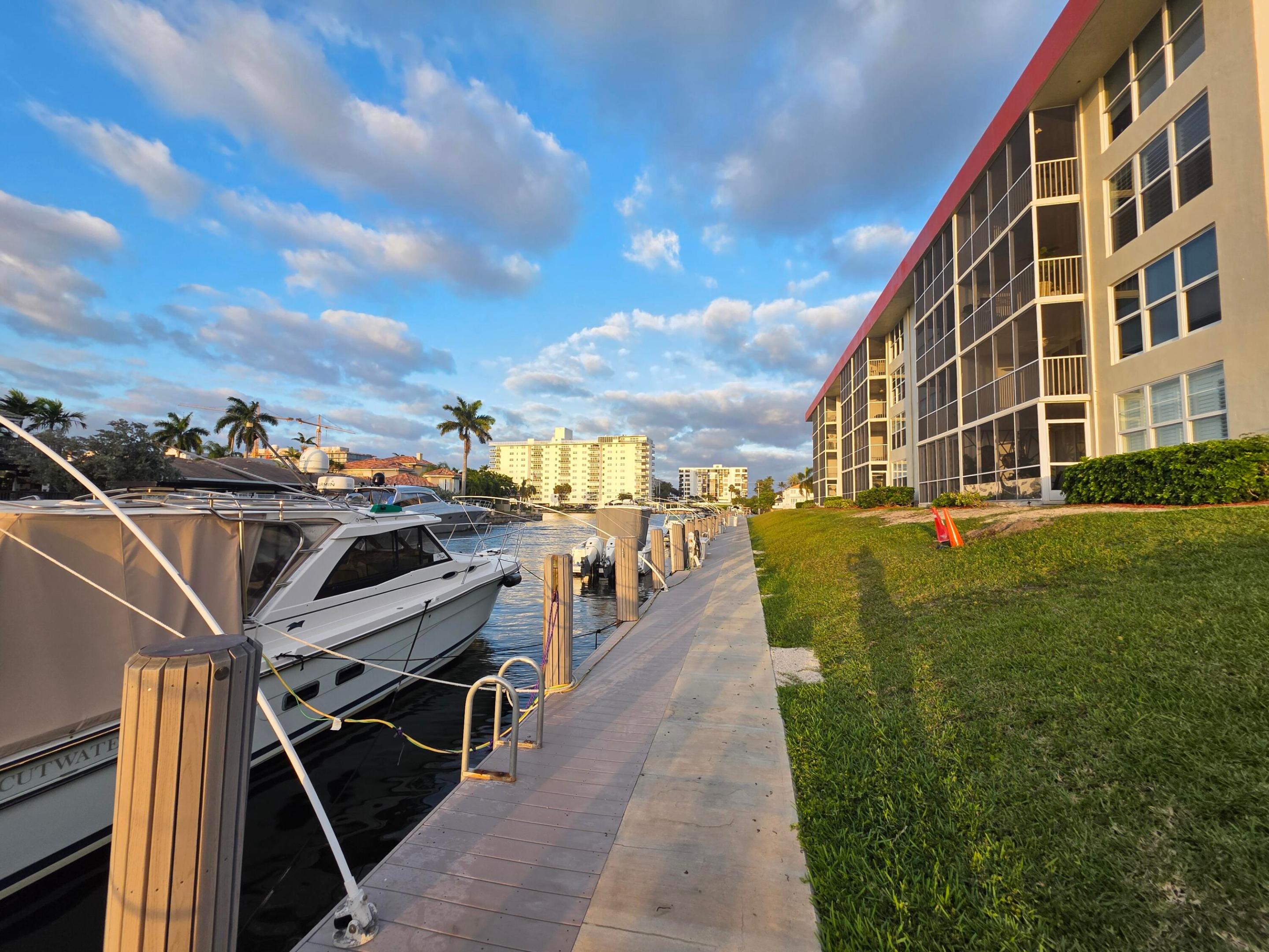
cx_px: 634
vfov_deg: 89.9
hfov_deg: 106.2
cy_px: 476
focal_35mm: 13
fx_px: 477
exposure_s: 1/403
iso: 40
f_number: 1.9
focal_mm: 2.2
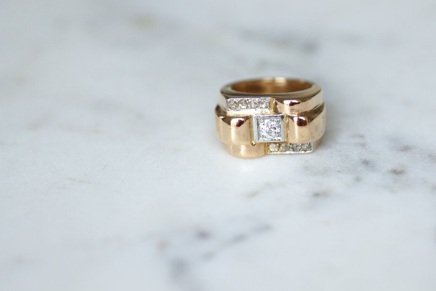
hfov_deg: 14.7
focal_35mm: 139
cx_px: 279
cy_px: 118
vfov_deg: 9.9
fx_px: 1683
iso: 400
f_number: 2.8
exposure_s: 1/125
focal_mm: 70
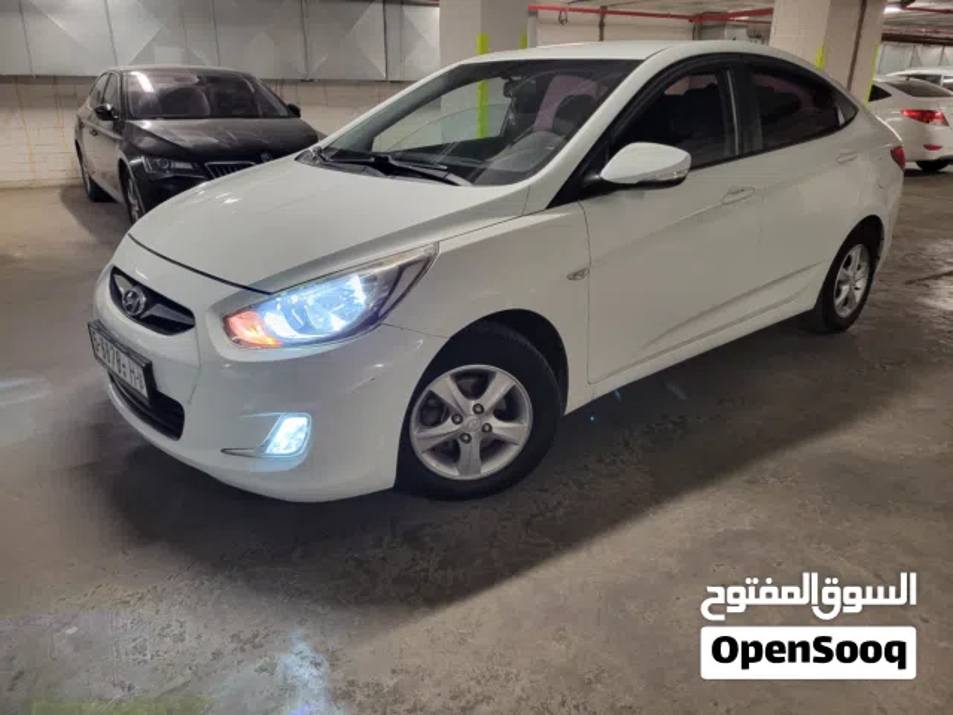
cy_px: 358
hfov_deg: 67.3
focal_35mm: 26
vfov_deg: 53.1
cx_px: 476
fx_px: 716
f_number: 1.8
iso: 200
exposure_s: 1/40
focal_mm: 5.4
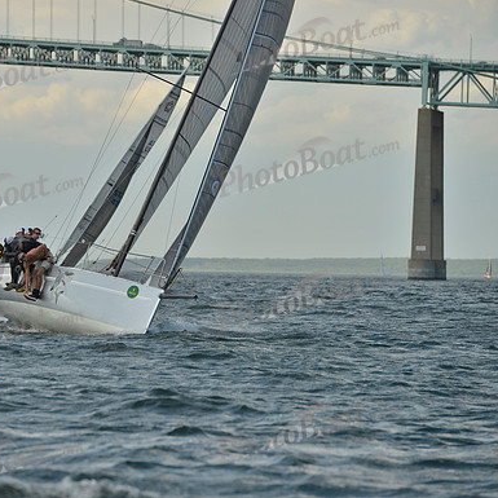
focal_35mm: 250
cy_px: 249
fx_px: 4069
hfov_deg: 7.0
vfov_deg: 7.0
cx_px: 151
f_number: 8
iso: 280
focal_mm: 195
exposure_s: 1/1600
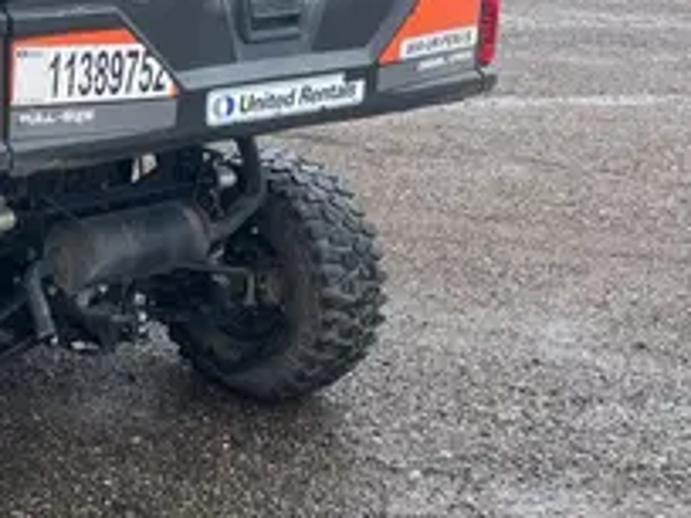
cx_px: -112
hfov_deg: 25.3
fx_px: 1397
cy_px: 93
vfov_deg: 20.7
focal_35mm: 70
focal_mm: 4.2
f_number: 1.6
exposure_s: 1/1335
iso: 32
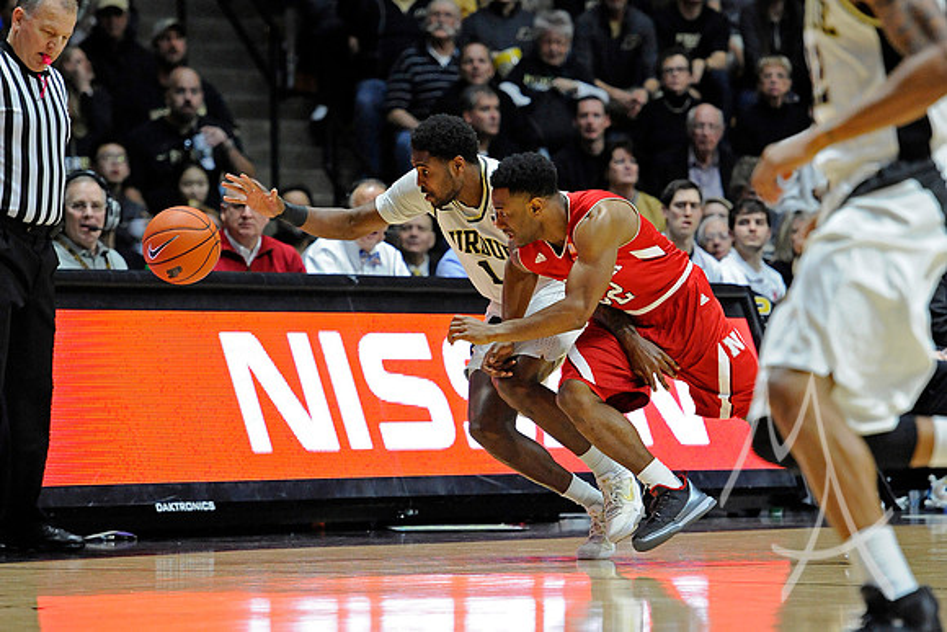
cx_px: 474
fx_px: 4604
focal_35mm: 175
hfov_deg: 11.7
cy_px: 316
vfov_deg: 7.9
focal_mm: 175
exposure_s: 1/1000
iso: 4000
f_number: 3.5
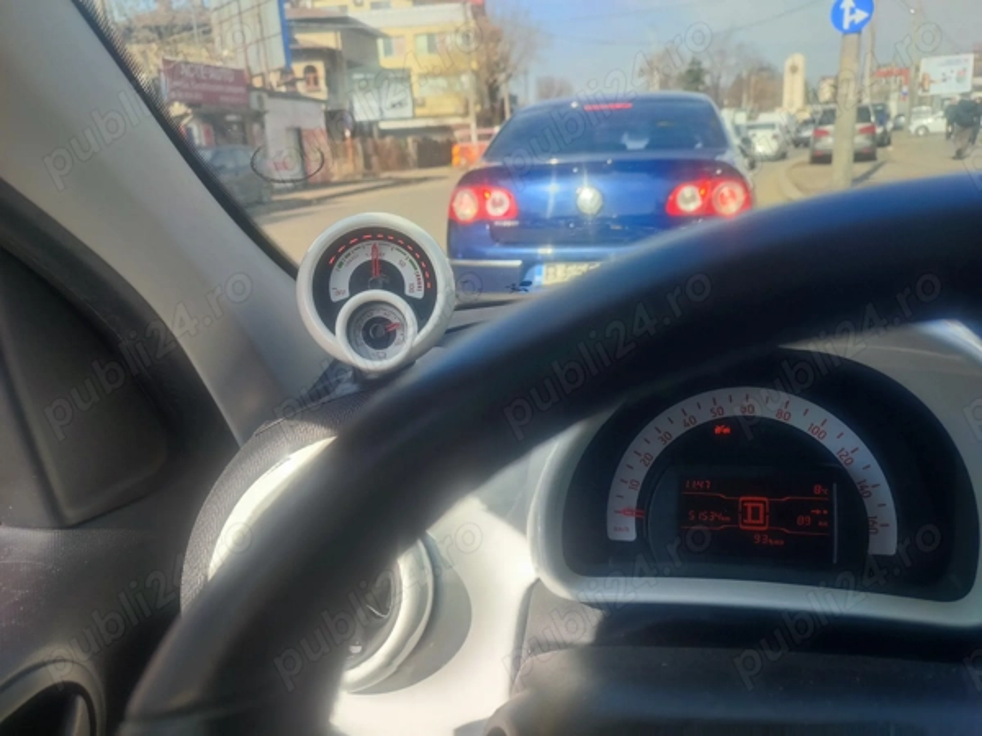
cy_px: 368
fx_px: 709
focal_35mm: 25
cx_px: 491
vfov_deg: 54.9
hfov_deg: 69.4
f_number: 1.9
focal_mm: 6.04
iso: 50
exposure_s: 1/100
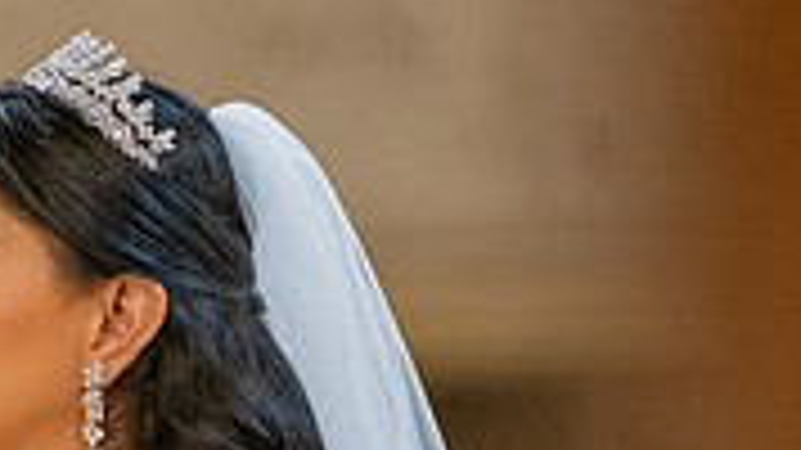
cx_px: -117
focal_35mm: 684
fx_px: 14523
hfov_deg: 3.2
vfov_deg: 1.8
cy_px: 619
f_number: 2.8
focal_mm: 200
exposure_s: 1/100
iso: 1000
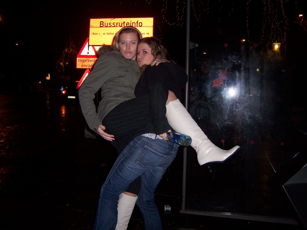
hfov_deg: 51.4
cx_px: 154
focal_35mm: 36
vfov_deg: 39.7
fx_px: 319
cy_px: 115
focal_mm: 6.2
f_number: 2.8
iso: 80
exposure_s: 1/60
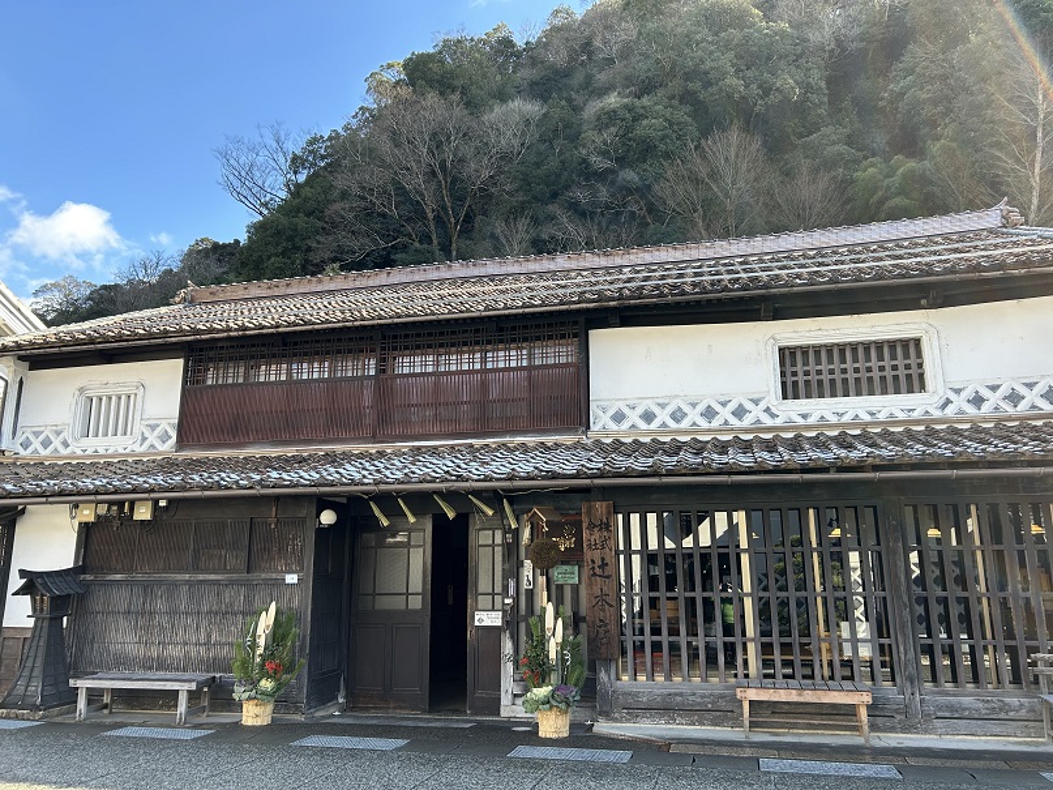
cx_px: 526
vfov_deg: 53.1
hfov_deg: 67.3
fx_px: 791
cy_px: 395
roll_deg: +0.7
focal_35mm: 26
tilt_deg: +11.5
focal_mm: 5.7
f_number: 1.5
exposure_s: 1/511
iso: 50
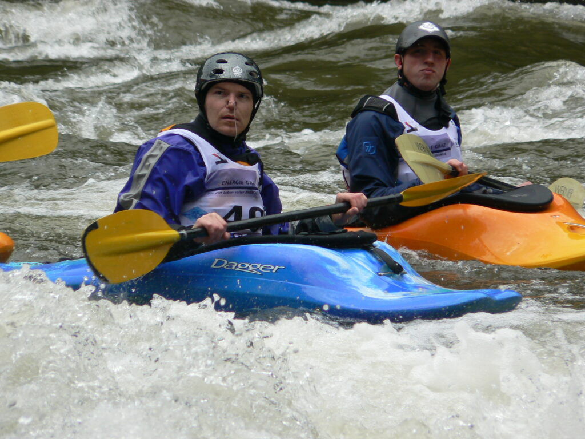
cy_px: 220
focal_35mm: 432
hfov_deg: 4.6
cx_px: 292
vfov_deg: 3.4
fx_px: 7301
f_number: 5.6
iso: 80
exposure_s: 1/320
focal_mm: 72
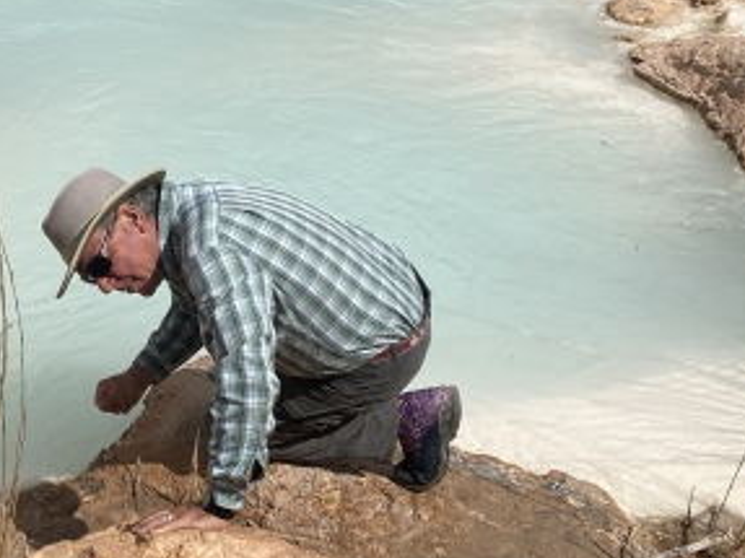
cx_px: 119
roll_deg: -1.9
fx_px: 1248
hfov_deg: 32.1
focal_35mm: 58
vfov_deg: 25.2
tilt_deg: -31.7
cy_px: 275
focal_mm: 4.25
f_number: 1.8
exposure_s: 1/7692
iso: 32
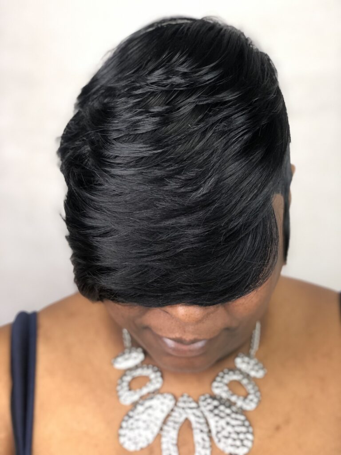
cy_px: 228
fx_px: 749
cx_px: 170
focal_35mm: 57
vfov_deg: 33.8
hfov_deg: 25.7
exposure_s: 1/30
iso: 125
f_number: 2.8
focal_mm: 6.6
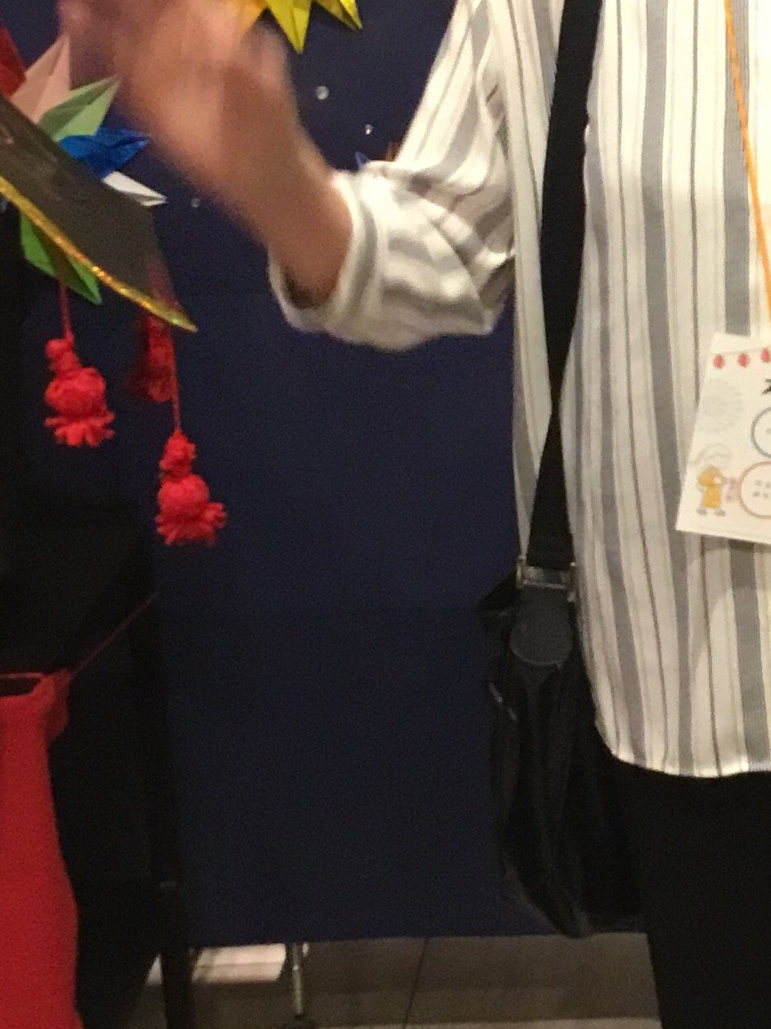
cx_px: 751
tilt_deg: -13.5
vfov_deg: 23.7
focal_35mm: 82
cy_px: 343
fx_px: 2436
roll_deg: +0.7
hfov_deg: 17.6
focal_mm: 3.3
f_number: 2.4
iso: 200
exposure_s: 1/20
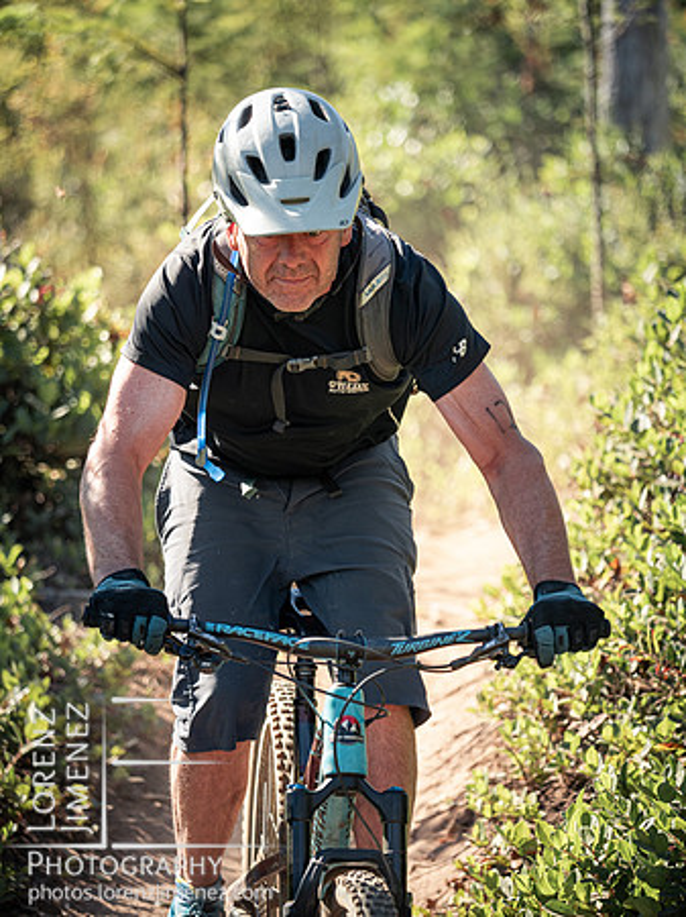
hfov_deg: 5.0
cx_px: 343
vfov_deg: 6.6
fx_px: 7934
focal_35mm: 300
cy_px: 458
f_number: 2.8
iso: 320
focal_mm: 150
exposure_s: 1/1000
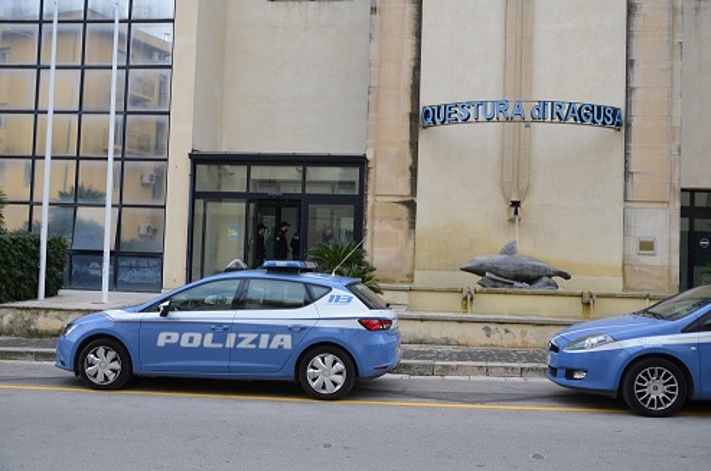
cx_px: 356
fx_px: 710
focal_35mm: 36
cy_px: 236
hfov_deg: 53.2
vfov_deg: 36.8
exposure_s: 1/160
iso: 200
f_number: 6.3
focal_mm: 24
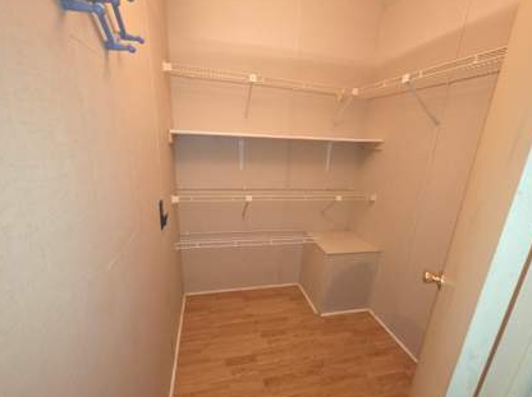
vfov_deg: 81.5
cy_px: 215
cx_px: 272
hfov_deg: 98.2
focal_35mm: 15
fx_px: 230
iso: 200
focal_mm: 2.2
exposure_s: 1/60
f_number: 1.9
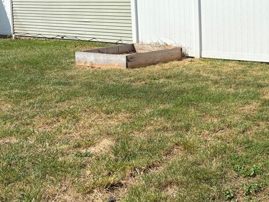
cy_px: 25
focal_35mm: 51
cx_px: 237
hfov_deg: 35.5
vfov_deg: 27.7
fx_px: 397
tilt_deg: -3.8
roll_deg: +2.3
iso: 50
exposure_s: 1/7813
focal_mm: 5.96
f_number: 1.6
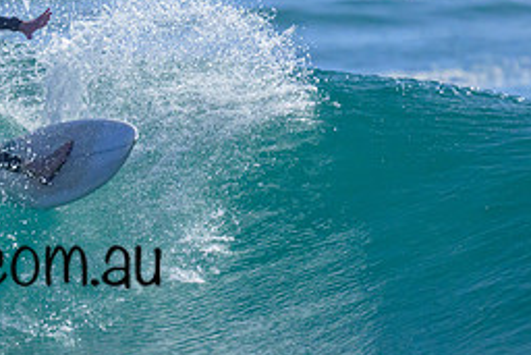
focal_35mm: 2321
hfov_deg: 0.9
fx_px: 34253
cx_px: -79
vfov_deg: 0.6
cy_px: 180
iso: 2000
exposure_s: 1/2000
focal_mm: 800
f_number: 6.3
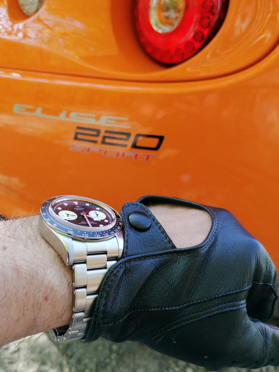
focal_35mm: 27
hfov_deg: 51.4
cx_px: 140
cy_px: 186
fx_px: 290
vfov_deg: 65.3
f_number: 1.8
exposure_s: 1/322
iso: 160
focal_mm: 4.75
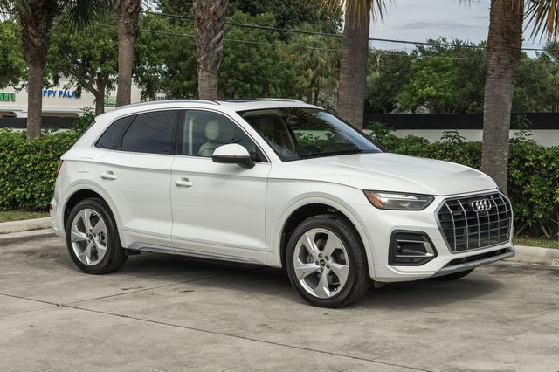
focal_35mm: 64
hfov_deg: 31.3
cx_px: 279
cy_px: 186
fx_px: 996
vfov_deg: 21.2
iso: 200
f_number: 8
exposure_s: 1/100
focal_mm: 56
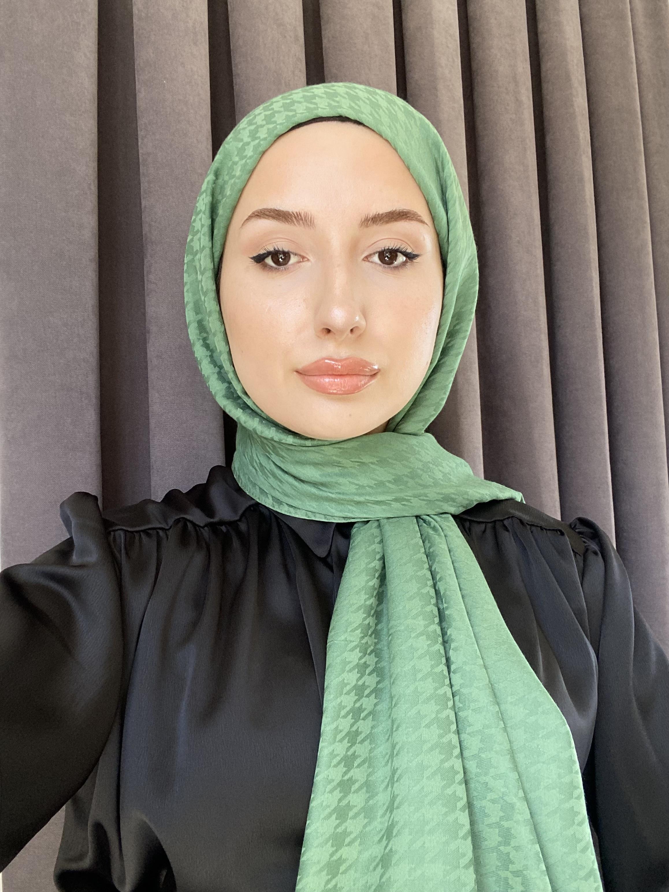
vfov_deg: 60.0
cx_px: 334
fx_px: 773
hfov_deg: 46.8
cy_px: 446
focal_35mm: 30
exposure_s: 1/107
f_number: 2.2
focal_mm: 2.71
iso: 100
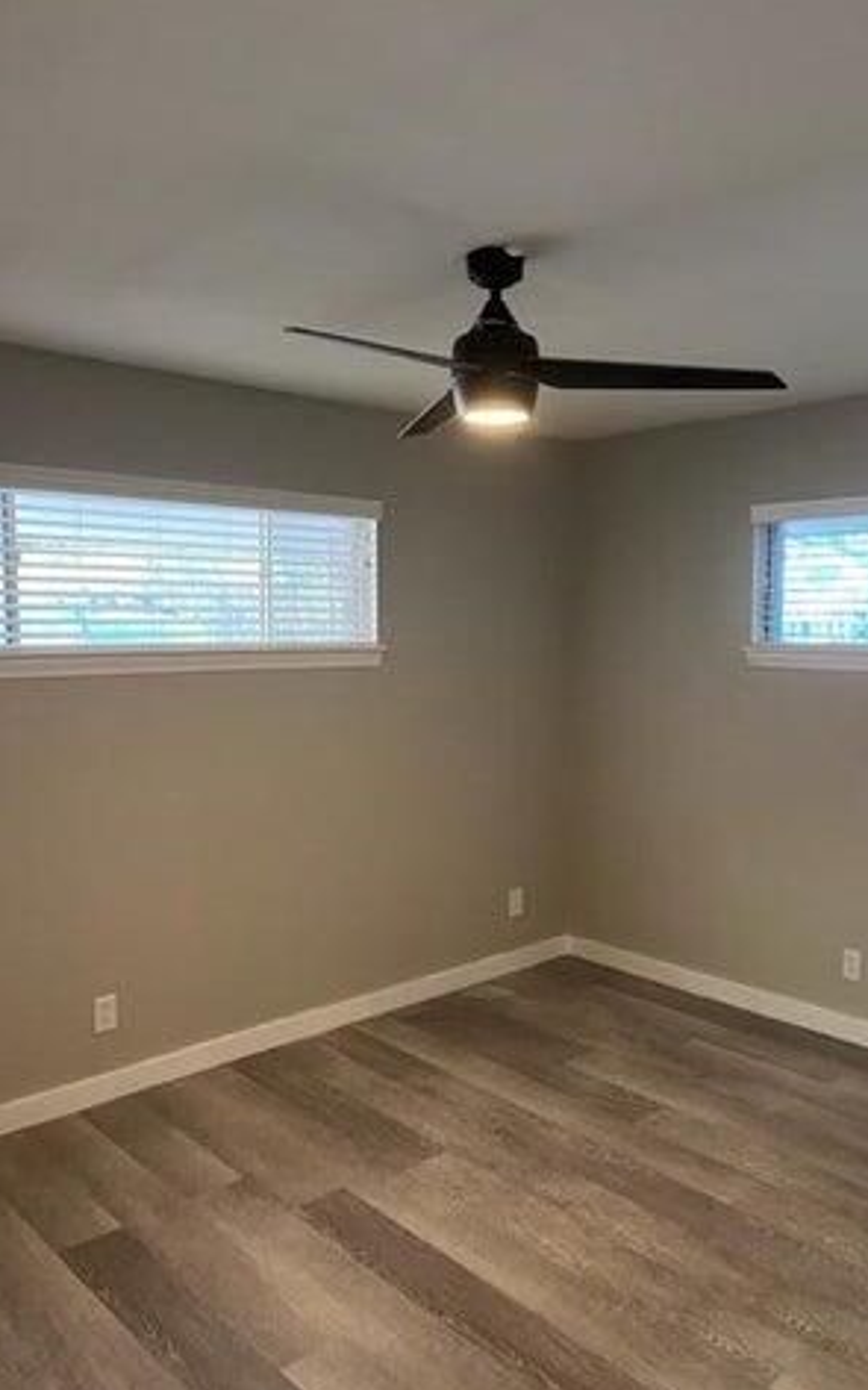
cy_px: 698
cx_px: 503
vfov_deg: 66.5
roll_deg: +0.3
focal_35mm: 28
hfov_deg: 44.4
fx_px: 1060
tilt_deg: -5.9
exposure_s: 1/60
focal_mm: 5.1
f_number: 1.6
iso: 320
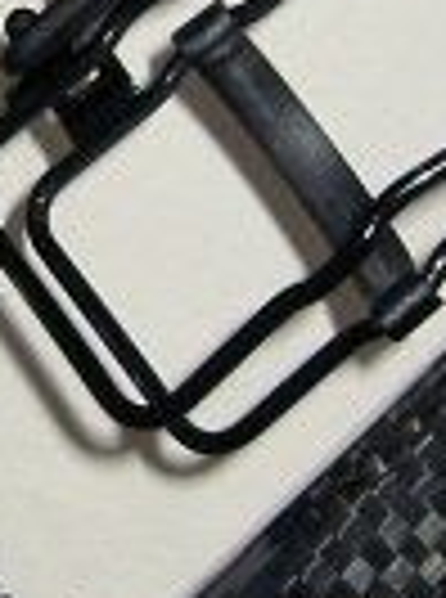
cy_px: 166
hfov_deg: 8.4
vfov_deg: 11.3
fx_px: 3021
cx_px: -16
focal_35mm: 175
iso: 100
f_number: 2.8
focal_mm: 5.6
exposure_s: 1/60
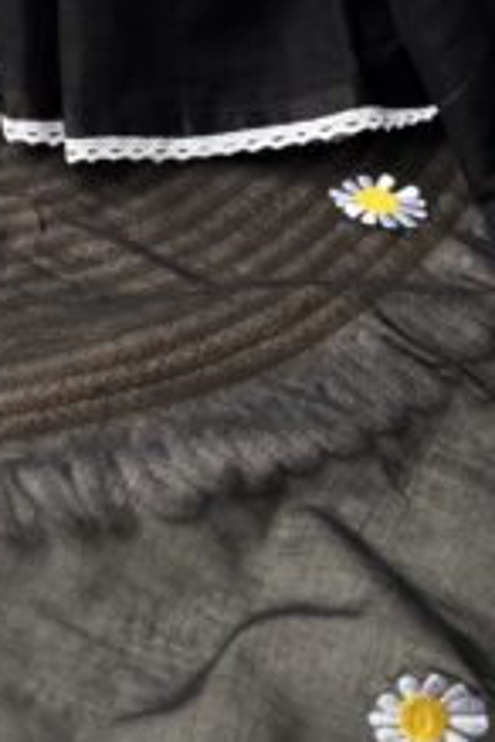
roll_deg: -7.8
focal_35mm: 91
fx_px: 1877
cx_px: -7
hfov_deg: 14.8
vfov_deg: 21.9
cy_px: 78
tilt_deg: -39.7
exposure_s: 1/121
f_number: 1.78
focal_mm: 6.76
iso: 100
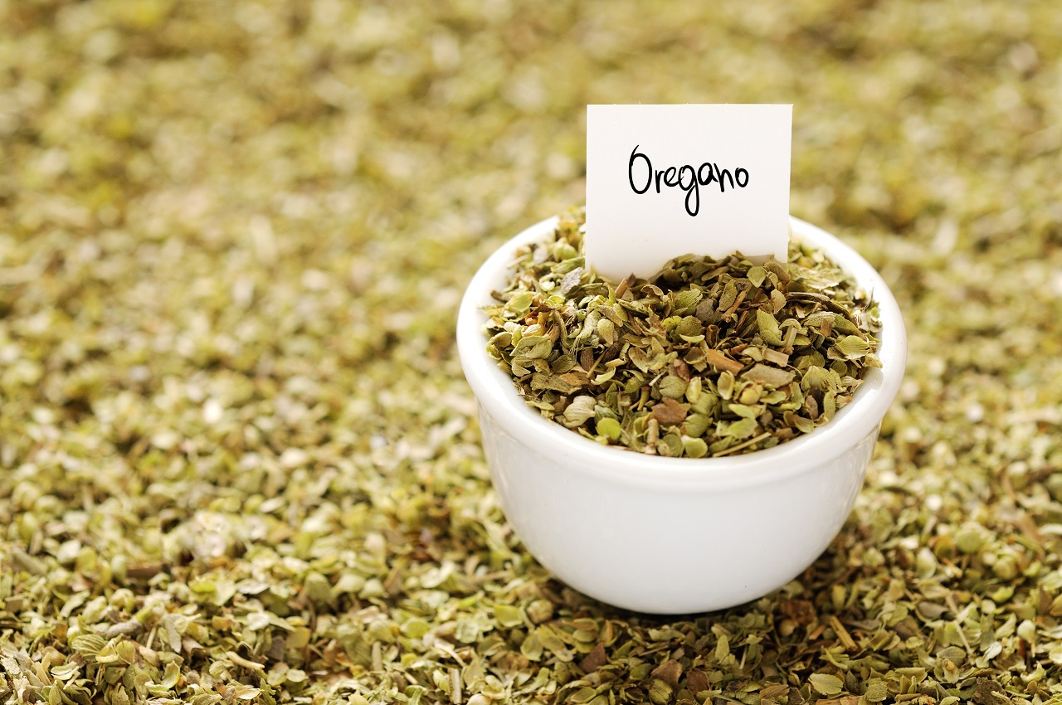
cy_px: 352
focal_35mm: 90
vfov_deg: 15.1
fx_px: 2652
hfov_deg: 22.6
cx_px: 531
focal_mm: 60
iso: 200
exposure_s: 1/160
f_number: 5.6
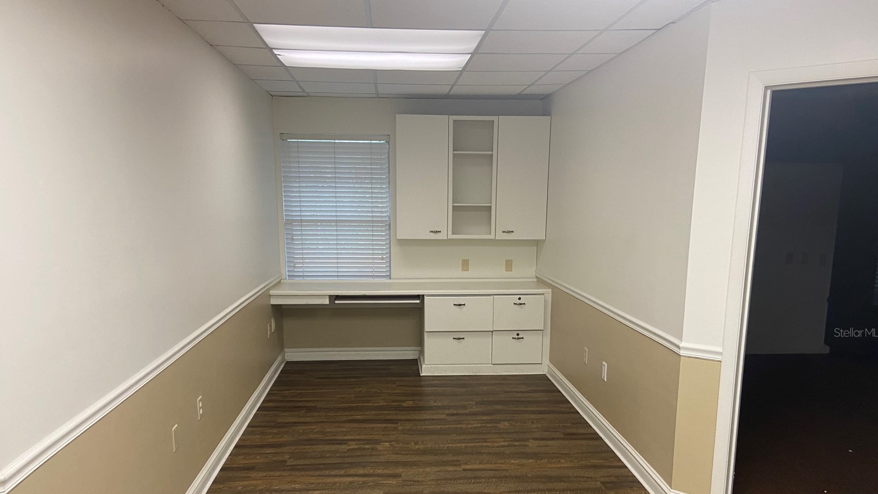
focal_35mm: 29
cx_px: 438
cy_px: 332
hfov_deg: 66.1
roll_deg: +0.4
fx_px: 675
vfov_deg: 39.7
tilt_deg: -13.5
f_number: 1.8
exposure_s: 1/60
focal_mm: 4.25
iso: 100
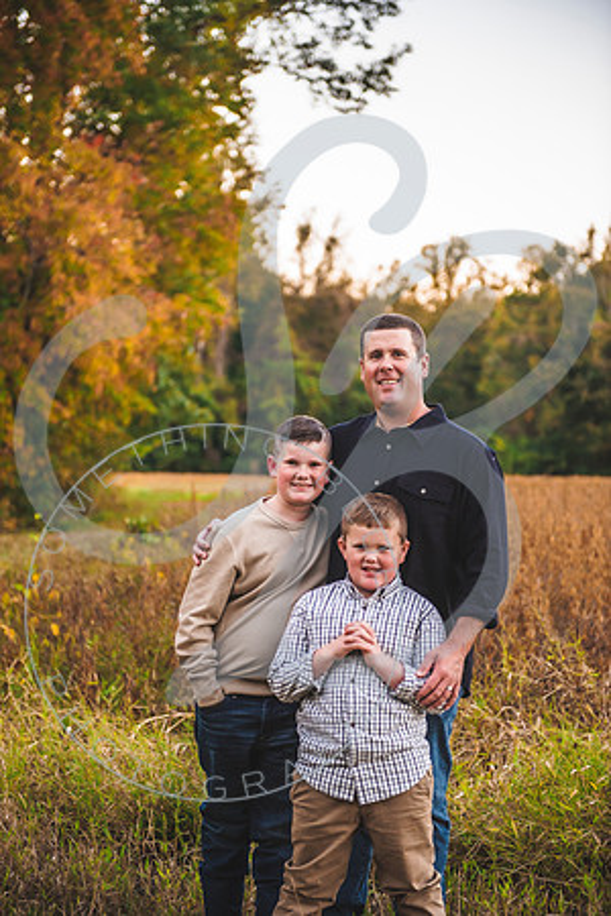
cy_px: 458
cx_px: 306
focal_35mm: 70
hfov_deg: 19.5
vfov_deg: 28.8
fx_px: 1782
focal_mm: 70
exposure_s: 1/200
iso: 1000
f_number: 2.8
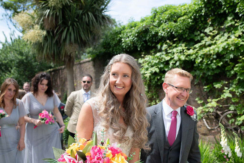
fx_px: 237
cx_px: 122
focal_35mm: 35
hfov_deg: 54.4
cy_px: 82
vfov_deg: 37.9
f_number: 4
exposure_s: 1/2500
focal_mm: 35
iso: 400
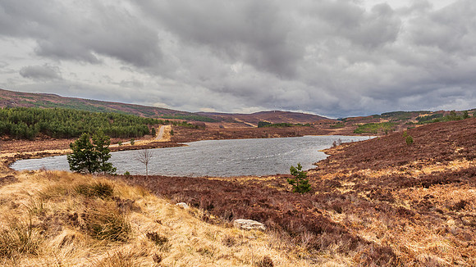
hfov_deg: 71.2
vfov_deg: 43.6
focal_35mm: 26
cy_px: 110
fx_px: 333
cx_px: 238
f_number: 4
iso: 200
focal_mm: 12
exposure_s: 1/320
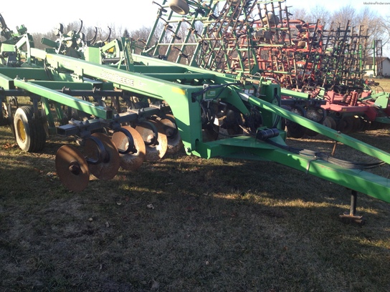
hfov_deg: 52.6
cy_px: 146
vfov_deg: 40.7
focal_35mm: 35
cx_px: 195
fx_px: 394
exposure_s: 1/370
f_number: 2.4
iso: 50
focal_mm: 4.28
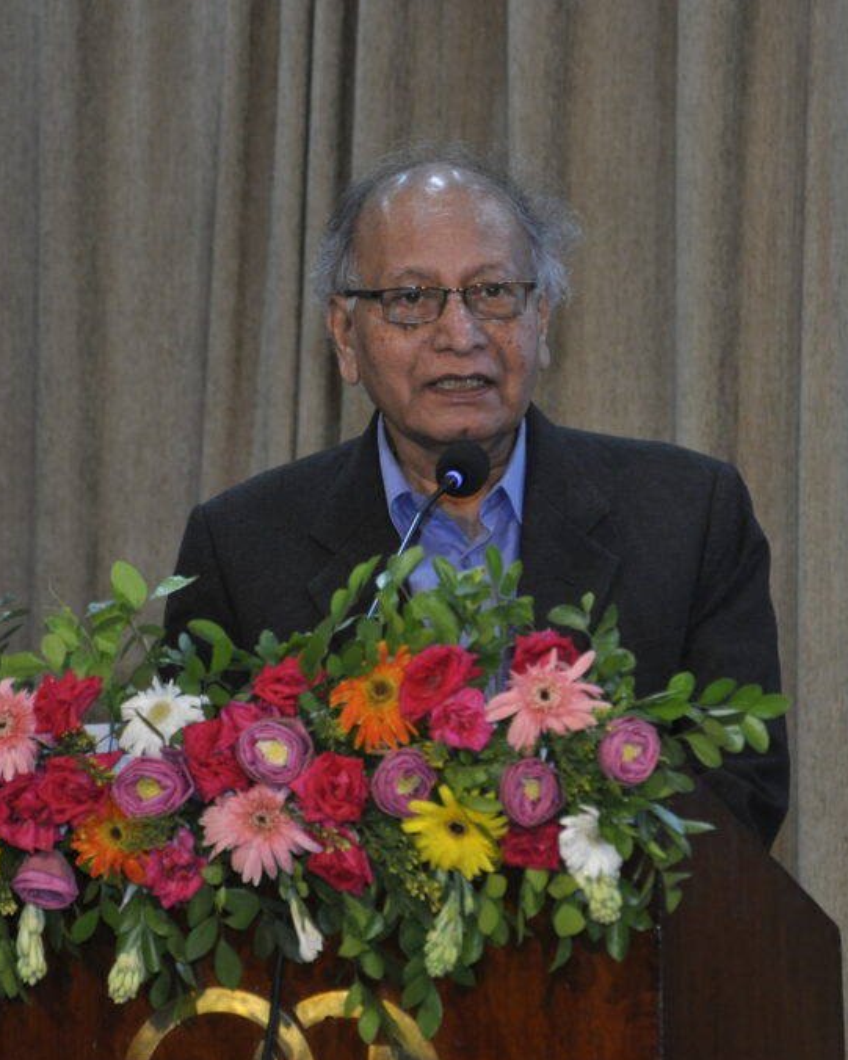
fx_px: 7017
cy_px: 532
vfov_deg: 8.6
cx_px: 486
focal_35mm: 224
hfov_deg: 6.9
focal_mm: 105
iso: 1000
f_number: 5.6
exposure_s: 1/80
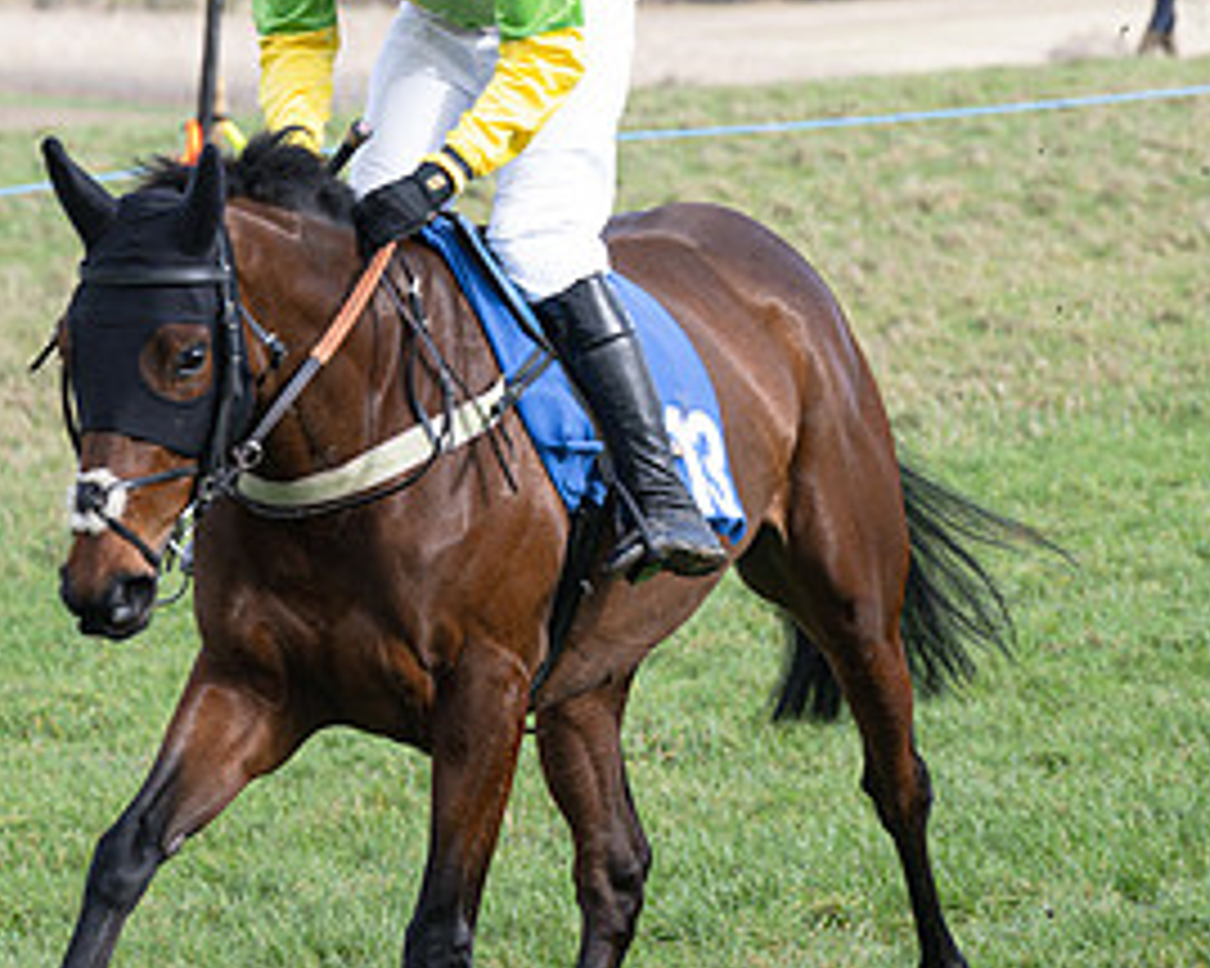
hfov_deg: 6.7
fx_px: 10310
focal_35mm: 288
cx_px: 514
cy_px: 235
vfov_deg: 5.4
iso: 400
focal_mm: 103
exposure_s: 1/640
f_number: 5
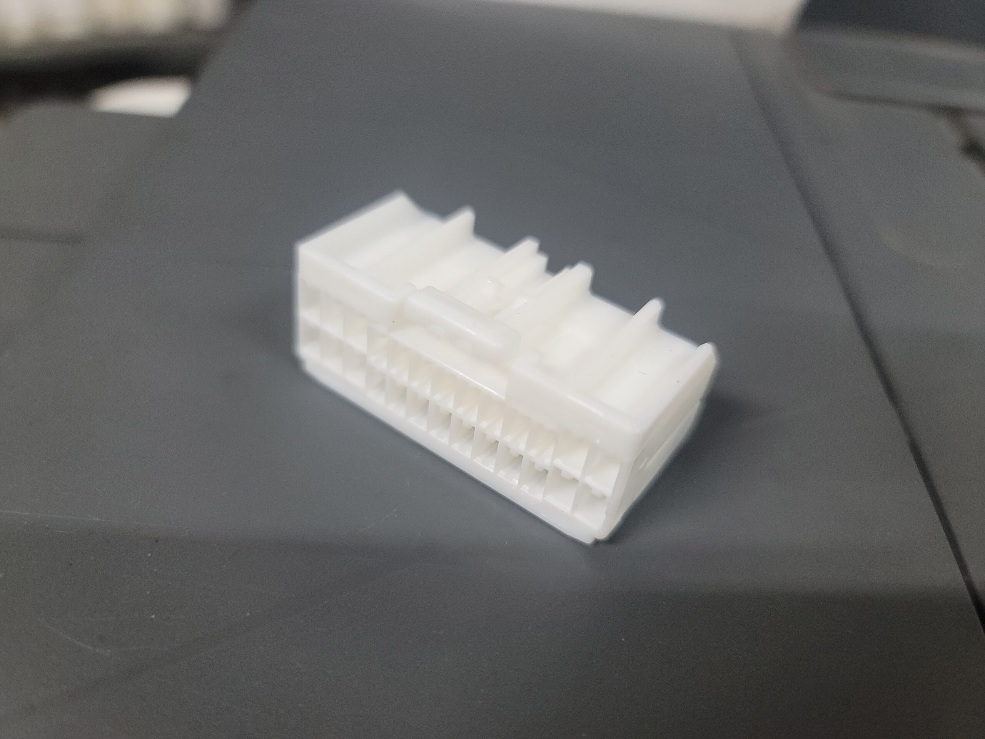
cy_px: 370
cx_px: 492
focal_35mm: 25
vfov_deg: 54.9
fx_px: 711
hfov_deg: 69.4
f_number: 1.8
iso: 250
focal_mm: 7
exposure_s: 1/40
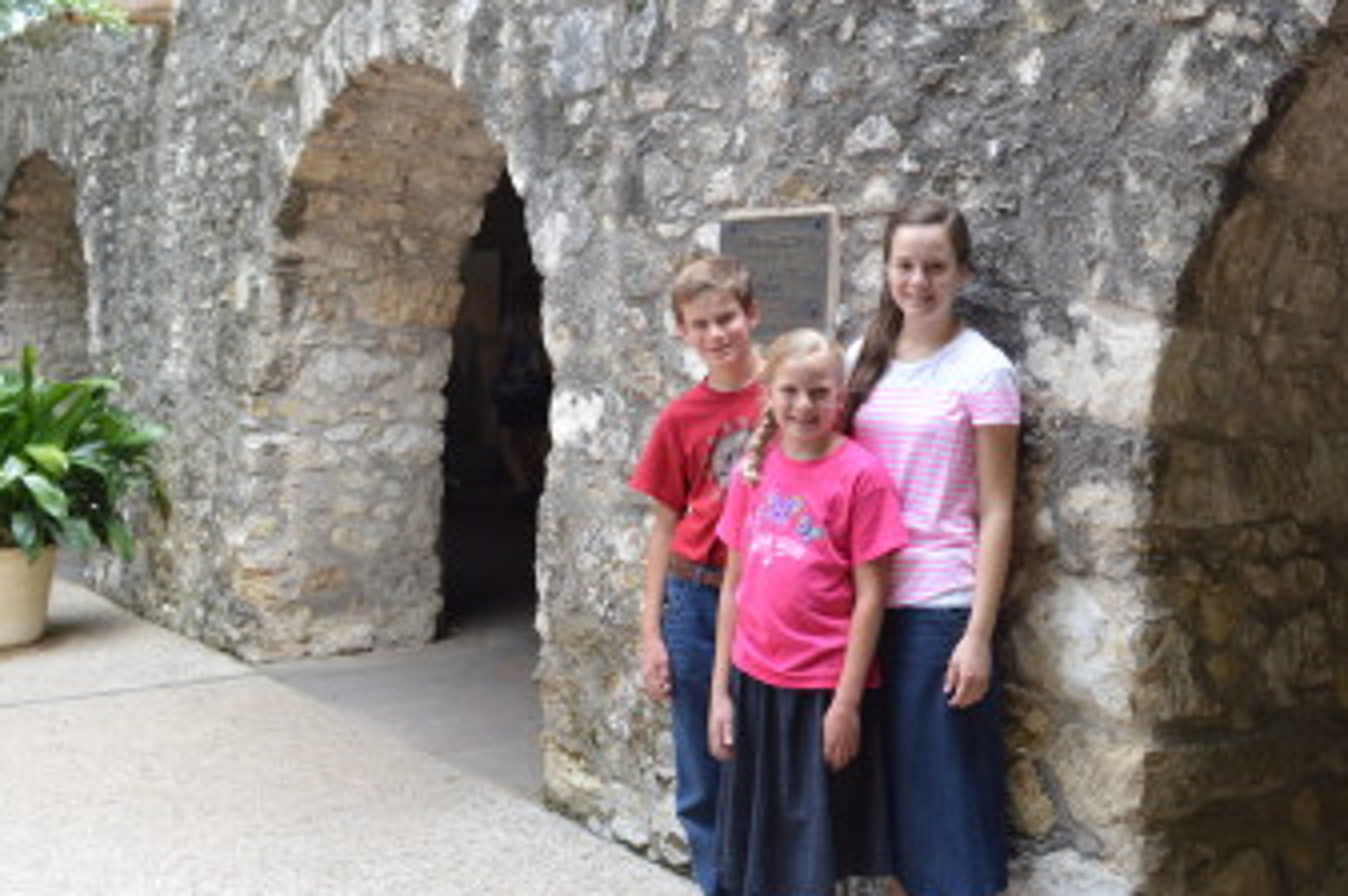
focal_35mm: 49
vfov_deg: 27.3
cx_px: 852
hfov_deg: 40.1
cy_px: 296
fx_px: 1833
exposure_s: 1/125
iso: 400
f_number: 5.6
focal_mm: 22
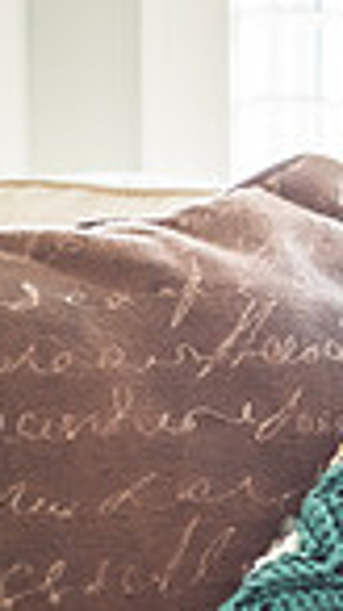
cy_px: 638
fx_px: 3416
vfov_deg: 10.1
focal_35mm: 211
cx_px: 1088
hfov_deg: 5.4
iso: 1000
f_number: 2.8
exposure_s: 1/125
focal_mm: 50
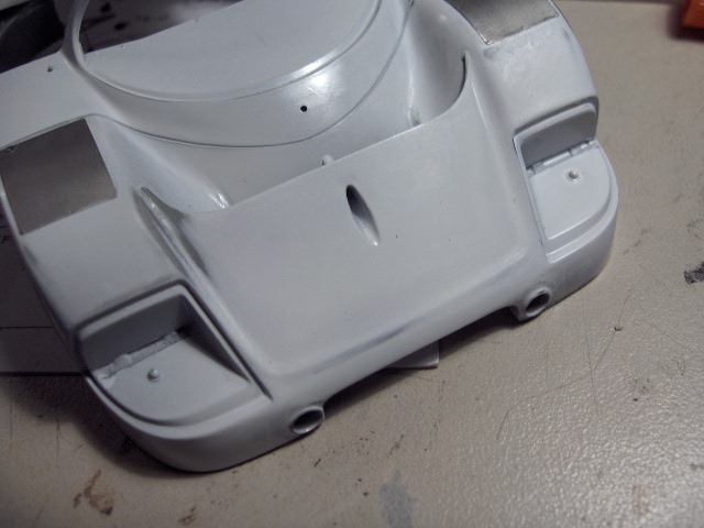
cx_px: 352
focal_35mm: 39
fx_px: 793
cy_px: 264
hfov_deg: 47.9
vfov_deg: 36.8
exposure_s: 1/118
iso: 100
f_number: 2.8
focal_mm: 8
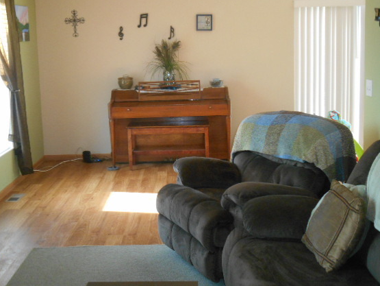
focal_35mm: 53
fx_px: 582
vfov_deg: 27.5
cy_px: 127
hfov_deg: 36.1
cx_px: 181
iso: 500
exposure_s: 1/30
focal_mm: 8.3
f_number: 4
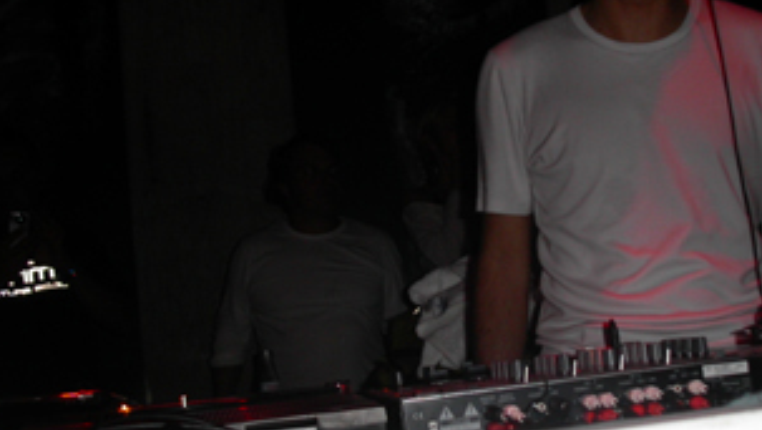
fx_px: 1112
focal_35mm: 55
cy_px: 241
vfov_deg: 21.9
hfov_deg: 37.5
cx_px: 489
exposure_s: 1/30
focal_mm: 7.8
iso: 100
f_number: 2.8
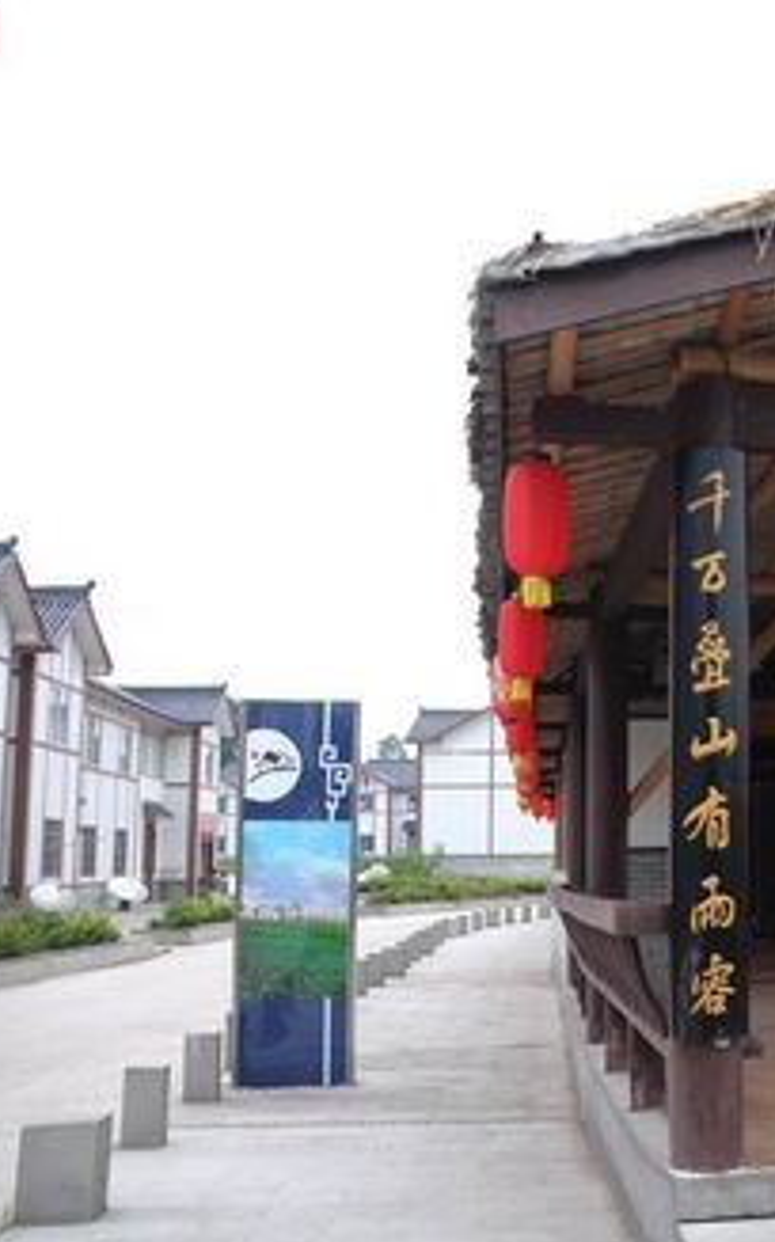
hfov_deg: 27.4
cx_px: 889
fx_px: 1421
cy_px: 627
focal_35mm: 42
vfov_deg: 47.2
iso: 320
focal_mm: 18
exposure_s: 1/400
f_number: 3.5
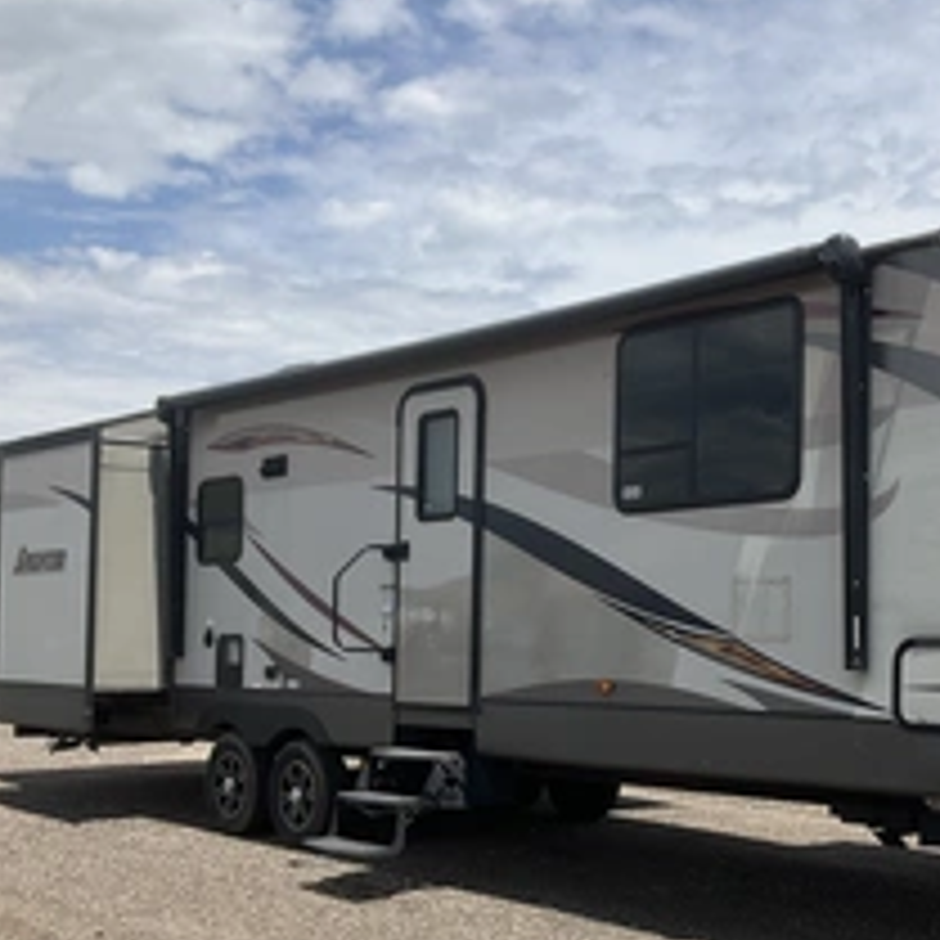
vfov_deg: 34.4
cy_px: 607
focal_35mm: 49
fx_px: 1505
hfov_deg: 33.7
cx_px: 747
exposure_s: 1/2538
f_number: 1.8
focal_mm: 3
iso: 25
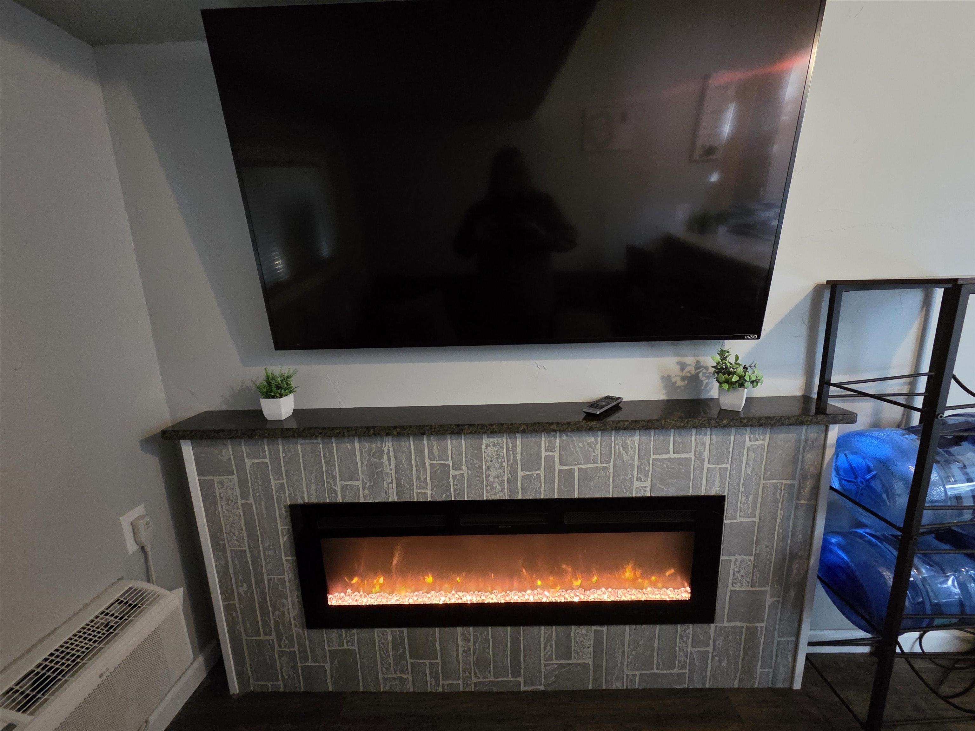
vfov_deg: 89.9
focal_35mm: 13
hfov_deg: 106.2
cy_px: 366
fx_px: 366
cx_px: 488
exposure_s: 1/24
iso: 1600
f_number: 2.2
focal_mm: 2.2
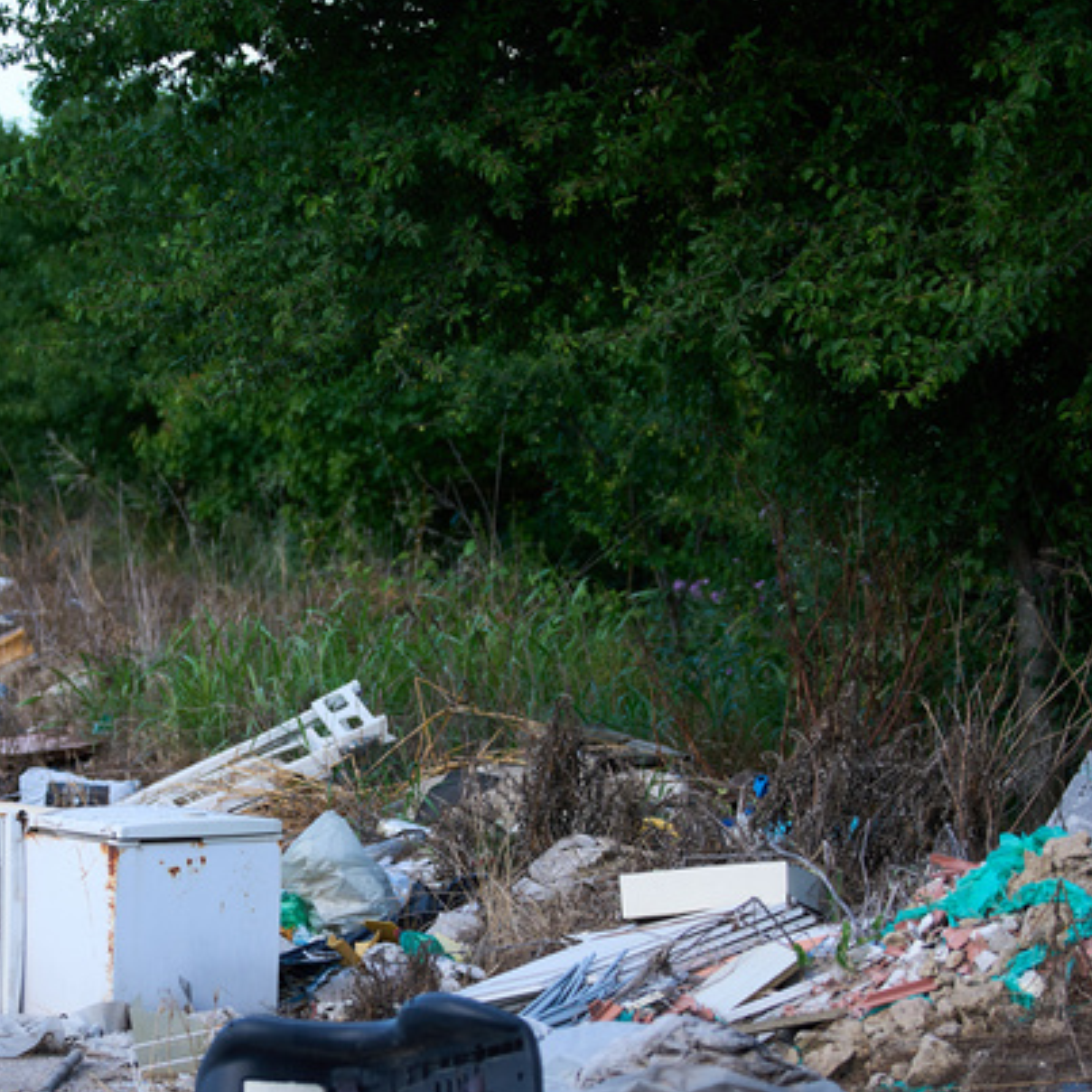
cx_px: 363
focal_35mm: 151
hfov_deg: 11.6
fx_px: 5389
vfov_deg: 11.5
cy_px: 775
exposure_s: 1/1250
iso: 125
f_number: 2.8
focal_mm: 70
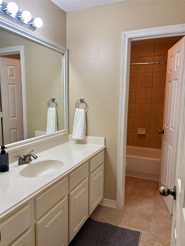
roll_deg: -1.3
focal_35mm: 26
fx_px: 185
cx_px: 92
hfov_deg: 53.1
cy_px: 123
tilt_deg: -7.7
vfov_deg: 67.3
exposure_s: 1/120
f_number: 1.6
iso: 125
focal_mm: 5.96
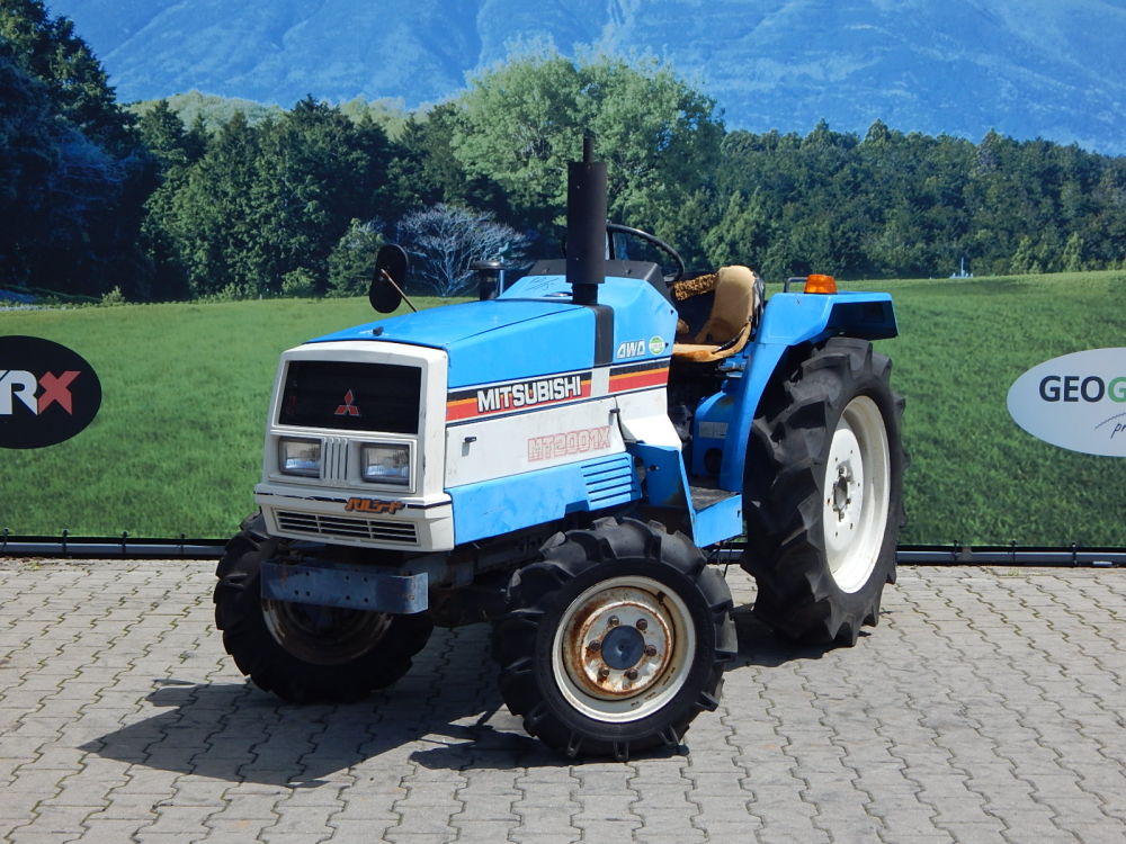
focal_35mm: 54
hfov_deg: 35.5
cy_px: 422
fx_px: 1757
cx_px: 563
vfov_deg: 27.0
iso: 125
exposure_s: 1/1500
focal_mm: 9.7
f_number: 3.8
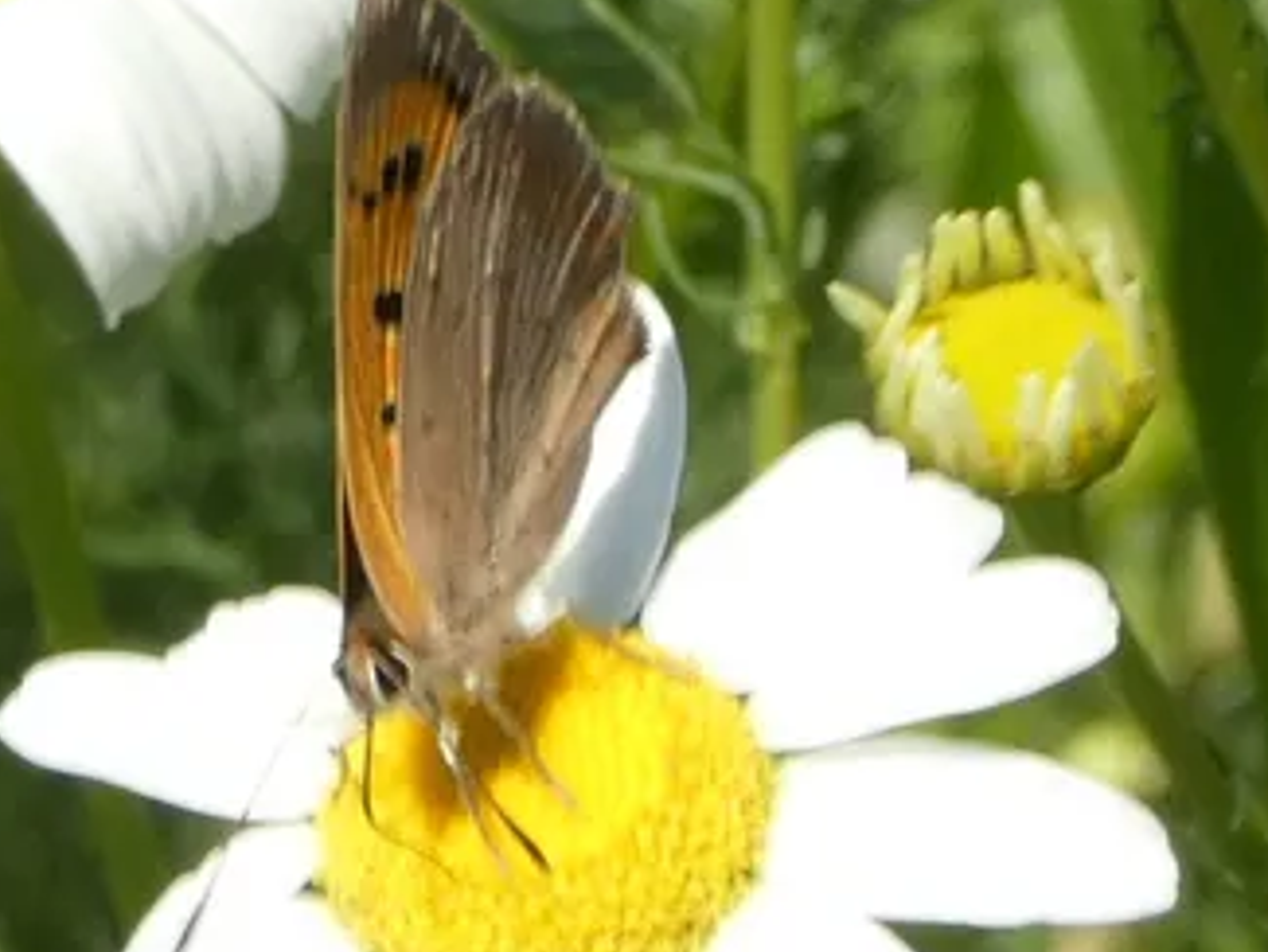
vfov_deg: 4.1
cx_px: 375
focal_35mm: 360
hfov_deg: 5.5
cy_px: 519
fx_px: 13192
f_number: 5.5
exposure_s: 1/160
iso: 80
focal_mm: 32.7
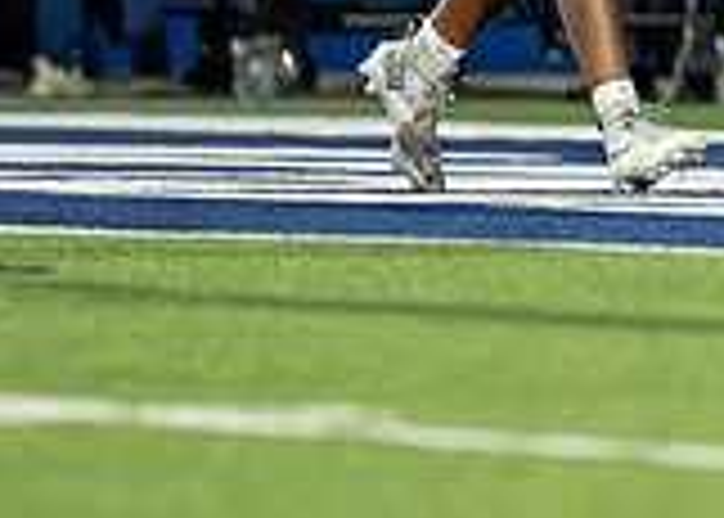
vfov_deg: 1.3
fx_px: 23338
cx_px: 1659
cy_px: -455
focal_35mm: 1135
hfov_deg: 1.8
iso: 3200
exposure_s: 1/1600
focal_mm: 200
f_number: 2.8
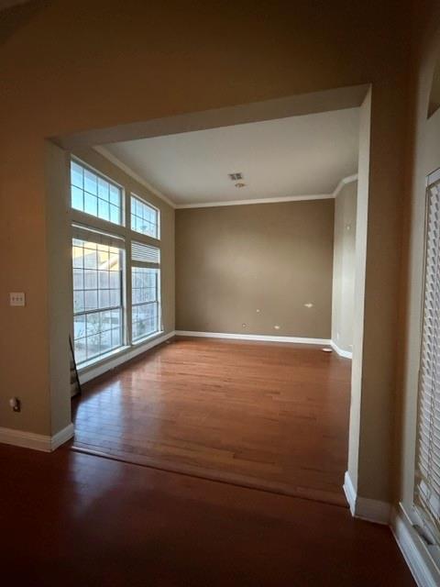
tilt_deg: -1.4
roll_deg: -0.4
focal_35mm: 14
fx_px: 237
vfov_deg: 102.1
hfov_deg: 85.7
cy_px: 294
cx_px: 220
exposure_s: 1/40
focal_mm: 2.22
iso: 1250
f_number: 2.2
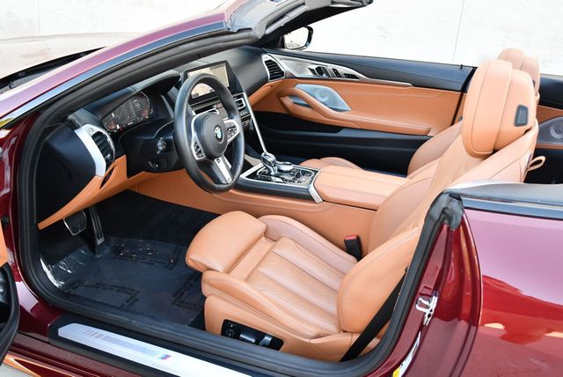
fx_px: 563
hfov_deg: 53.1
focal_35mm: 36
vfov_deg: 36.9
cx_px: 282
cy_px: 188
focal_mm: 18
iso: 720
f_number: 3.5
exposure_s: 1/250
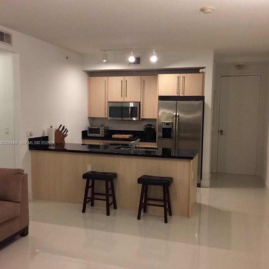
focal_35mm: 35
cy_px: 143
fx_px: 308
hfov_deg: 47.2
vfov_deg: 47.2
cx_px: 132
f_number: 2.2
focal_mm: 4.15
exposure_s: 1/17
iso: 250
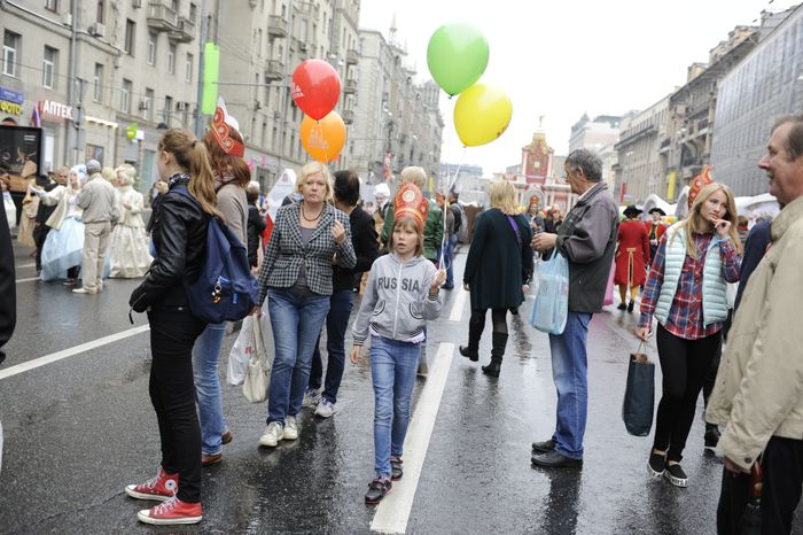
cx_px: 402
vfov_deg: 31.9
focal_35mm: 42
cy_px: 268
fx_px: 936
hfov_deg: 46.4
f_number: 3.5
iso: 400
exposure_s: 1/320
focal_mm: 42
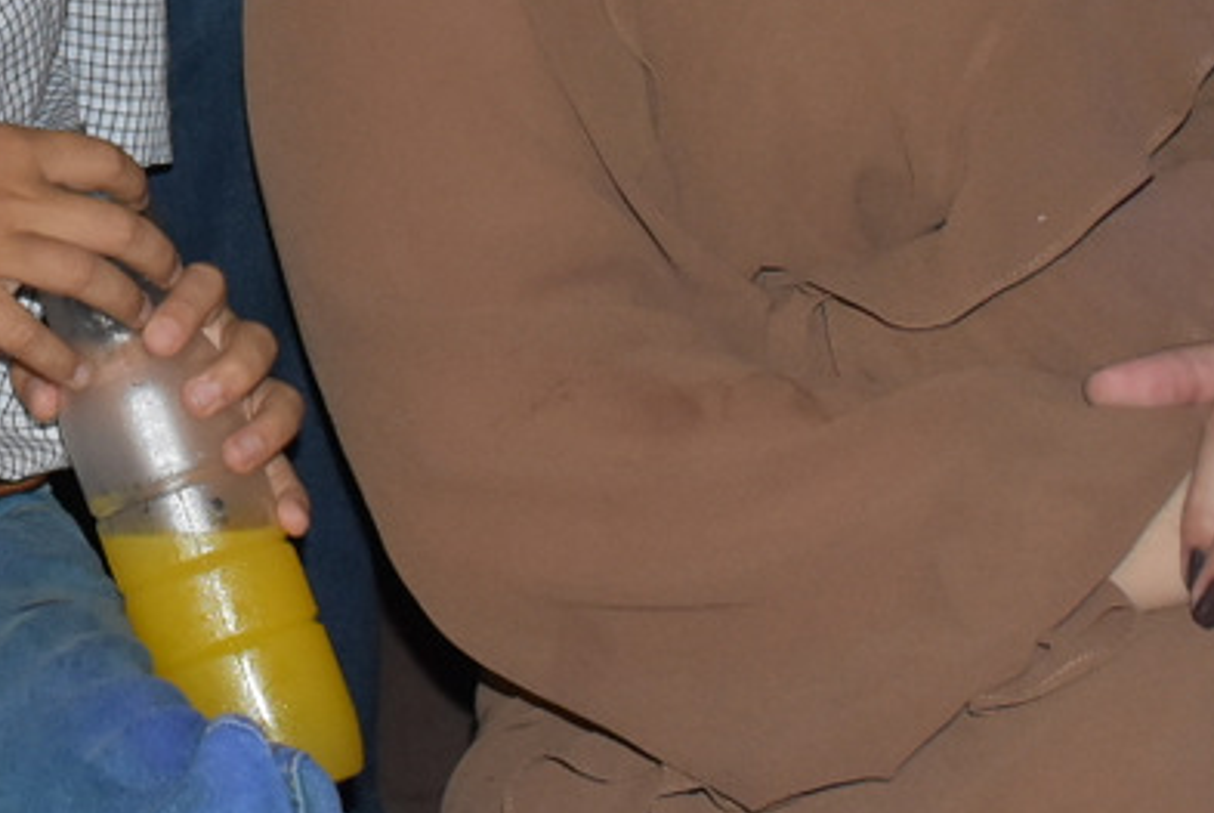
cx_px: -259
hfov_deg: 14.3
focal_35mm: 139
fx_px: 4693
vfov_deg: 9.6
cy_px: -427
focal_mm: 26
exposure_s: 1/60
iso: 1600
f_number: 5.6
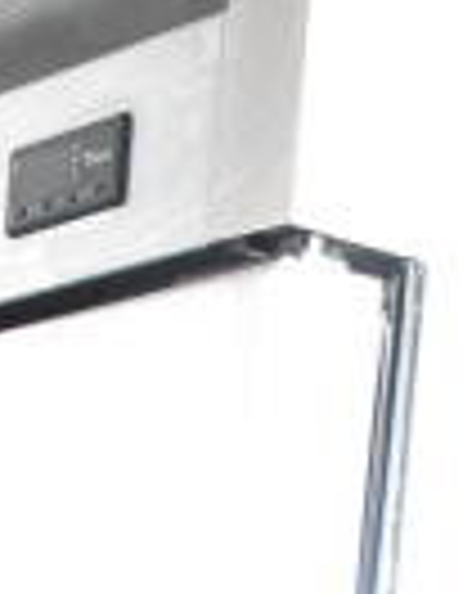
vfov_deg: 9.0
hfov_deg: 8.7
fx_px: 3084
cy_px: 1755
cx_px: -40
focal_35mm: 176
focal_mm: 18
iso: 5000
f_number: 3.5
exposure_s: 1/30
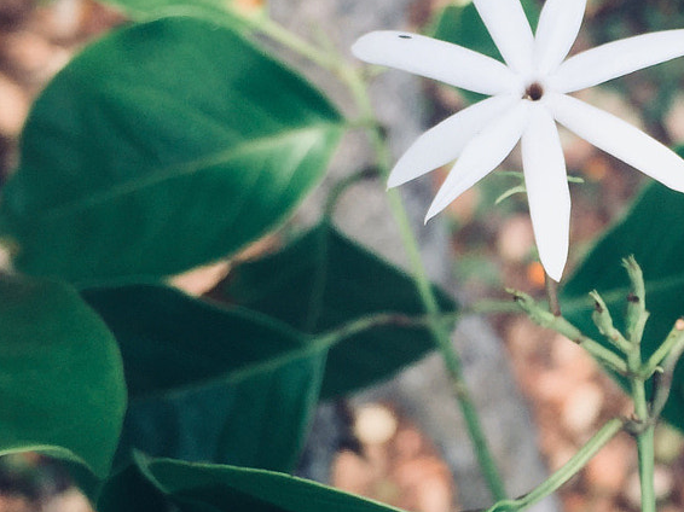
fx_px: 1620
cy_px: 205
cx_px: 589
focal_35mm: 82
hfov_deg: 23.3
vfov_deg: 18.0
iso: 32
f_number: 2.2
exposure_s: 1/344
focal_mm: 4.15
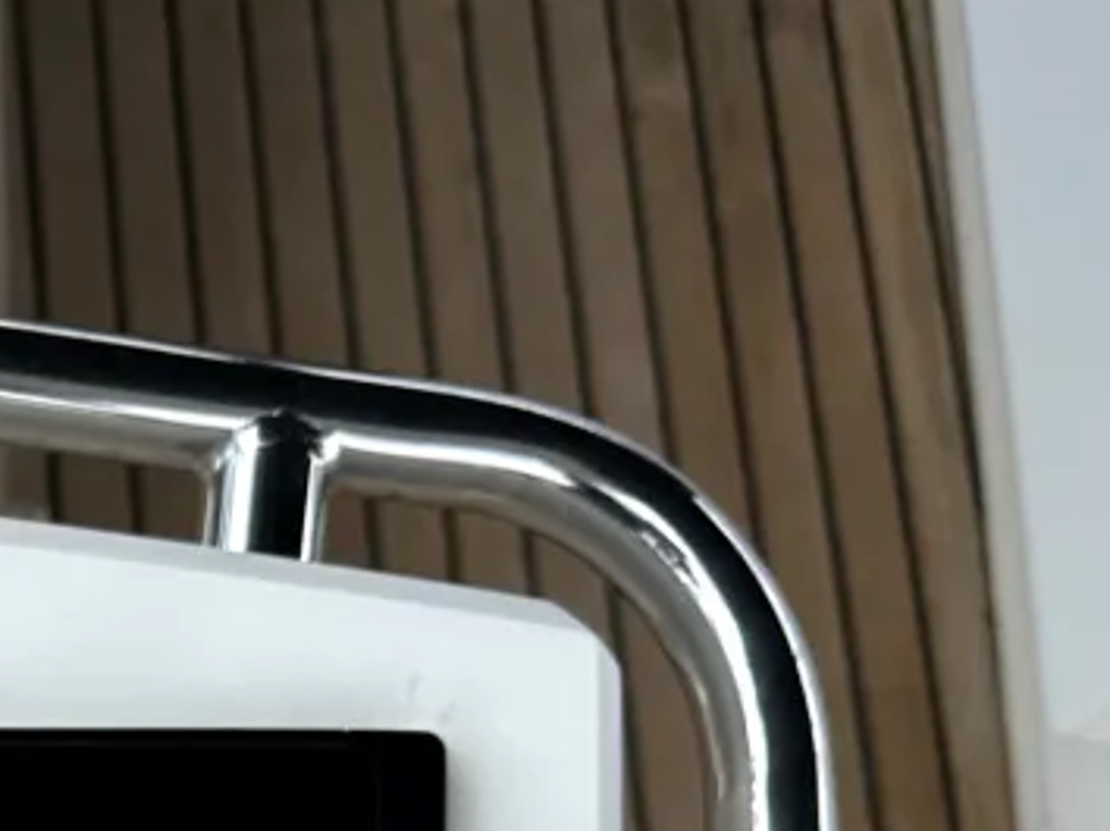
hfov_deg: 18.0
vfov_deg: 13.9
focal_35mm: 95
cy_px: 1461
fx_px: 3044
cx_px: -637
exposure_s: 1/2155
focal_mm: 6.9
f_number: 1.8
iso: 80
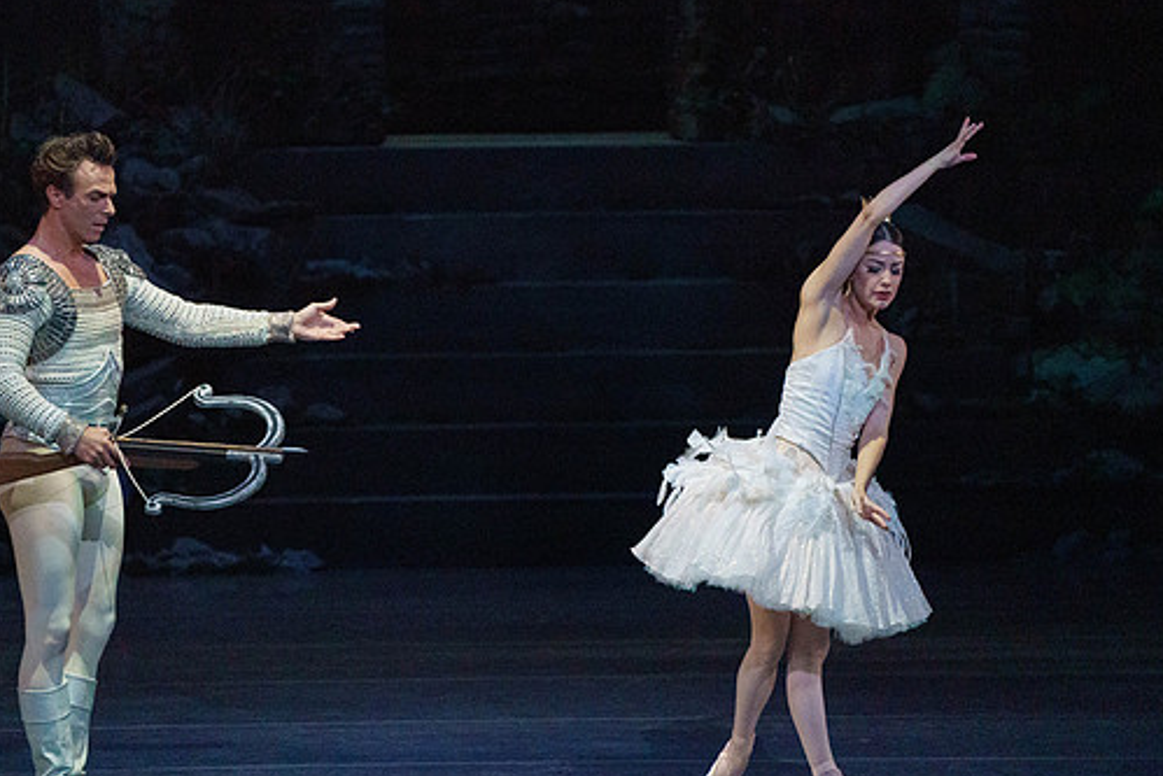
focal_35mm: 444
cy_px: 421
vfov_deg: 3.1
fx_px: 14347
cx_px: 499
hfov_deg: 4.6
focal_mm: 382
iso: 8000
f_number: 5.6
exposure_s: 1/320
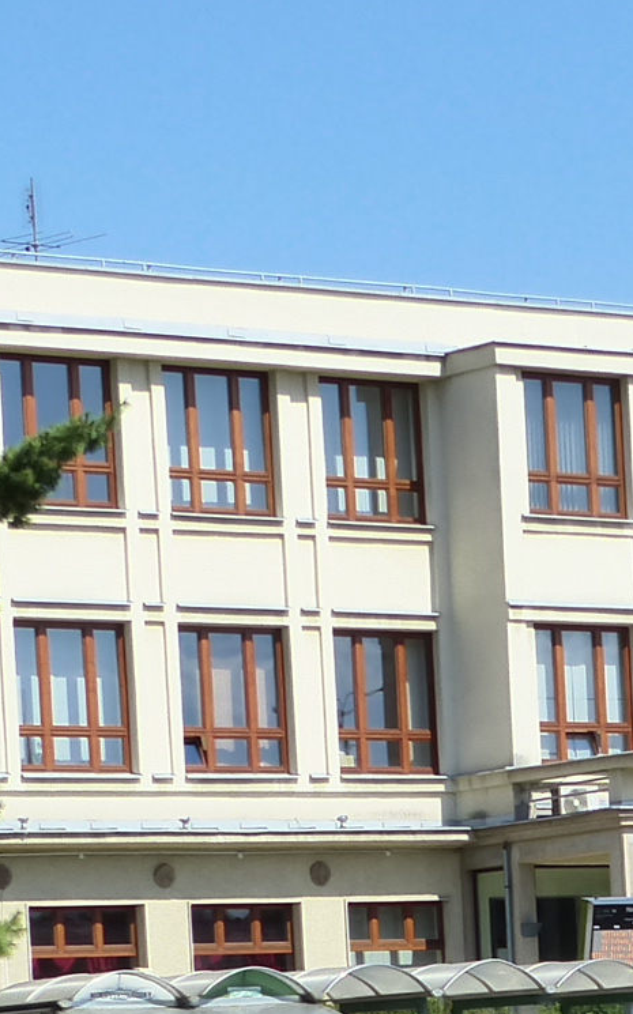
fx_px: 4531
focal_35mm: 164
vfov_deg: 12.5
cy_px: 1239
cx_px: 747
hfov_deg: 7.9
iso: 200
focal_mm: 7.8
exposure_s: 1/800
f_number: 4.5
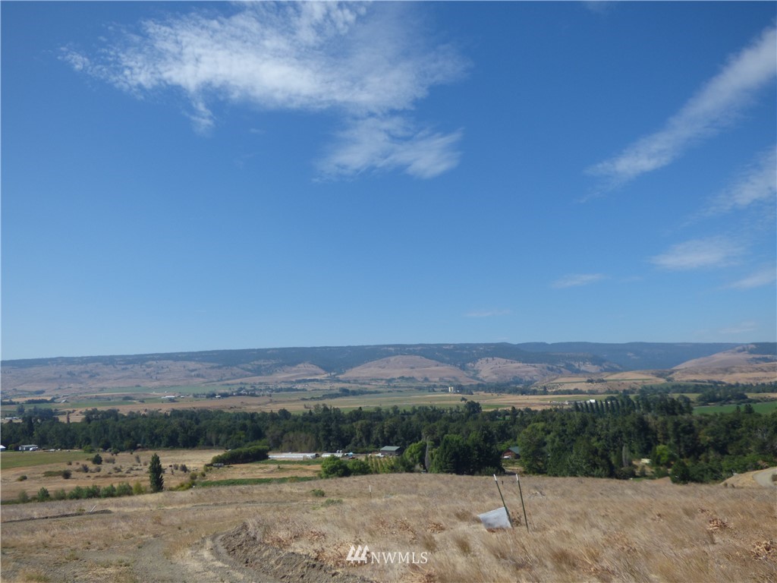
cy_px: 292
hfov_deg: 56.8
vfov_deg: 44.2
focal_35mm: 32
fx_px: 718
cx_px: 388
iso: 100
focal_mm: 5.78
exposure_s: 1/1600
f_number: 3.4
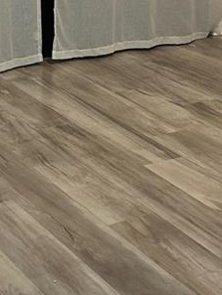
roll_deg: -0.3
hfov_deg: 14.1
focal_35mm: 105
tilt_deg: -14.0
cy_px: 16
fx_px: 897
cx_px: 79
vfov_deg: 18.3
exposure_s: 1/60
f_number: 1.5
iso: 100
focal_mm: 5.7
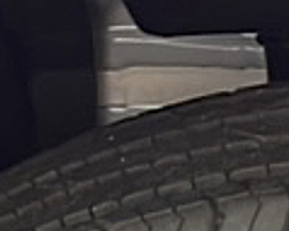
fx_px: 1881
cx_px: 414
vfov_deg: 6.2
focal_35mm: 220
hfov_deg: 8.6
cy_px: 783
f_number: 1.6
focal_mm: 5.1
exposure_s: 1/40
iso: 250
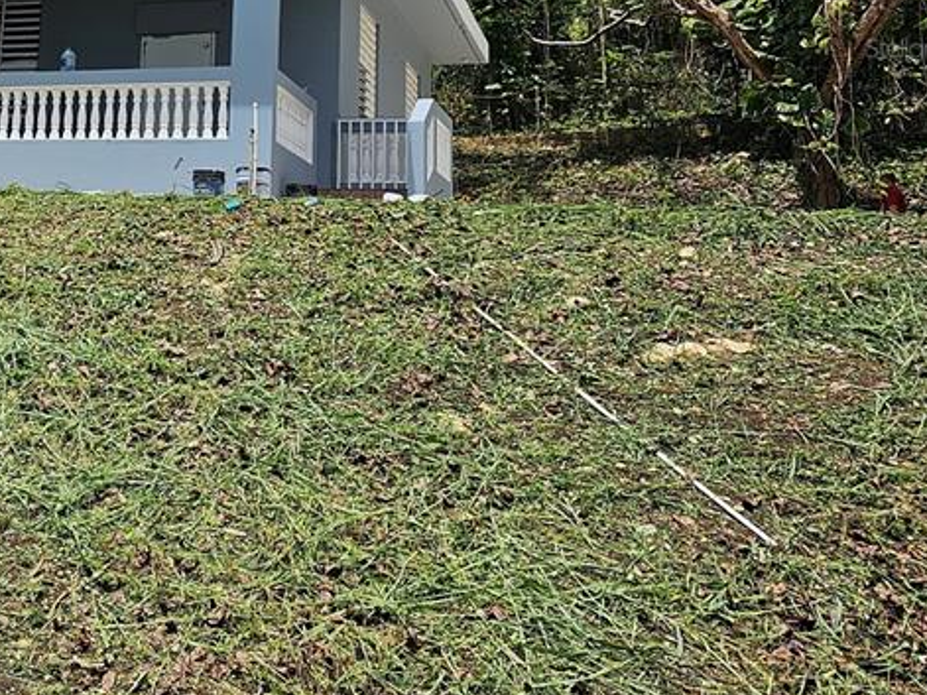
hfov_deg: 34.4
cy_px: 47
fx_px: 1339
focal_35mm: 50
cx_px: -24
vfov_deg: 27.8
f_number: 1.7
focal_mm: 6.3
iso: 16
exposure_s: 1/1321
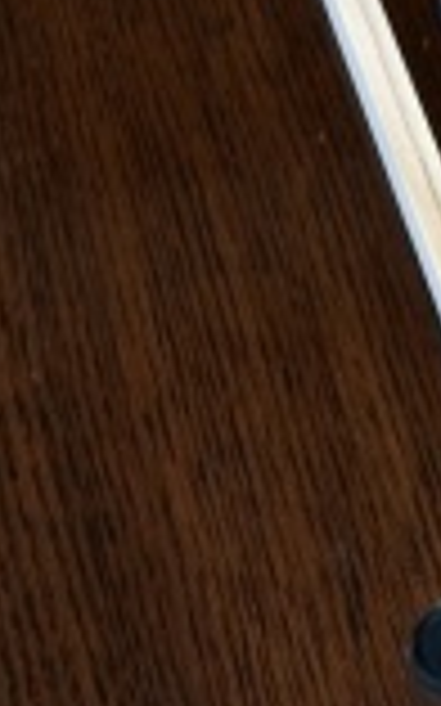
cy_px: 702
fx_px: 1559
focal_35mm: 81
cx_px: 423
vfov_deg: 24.4
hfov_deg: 15.8
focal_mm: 4.12
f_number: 2.2
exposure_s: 1/30
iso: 160
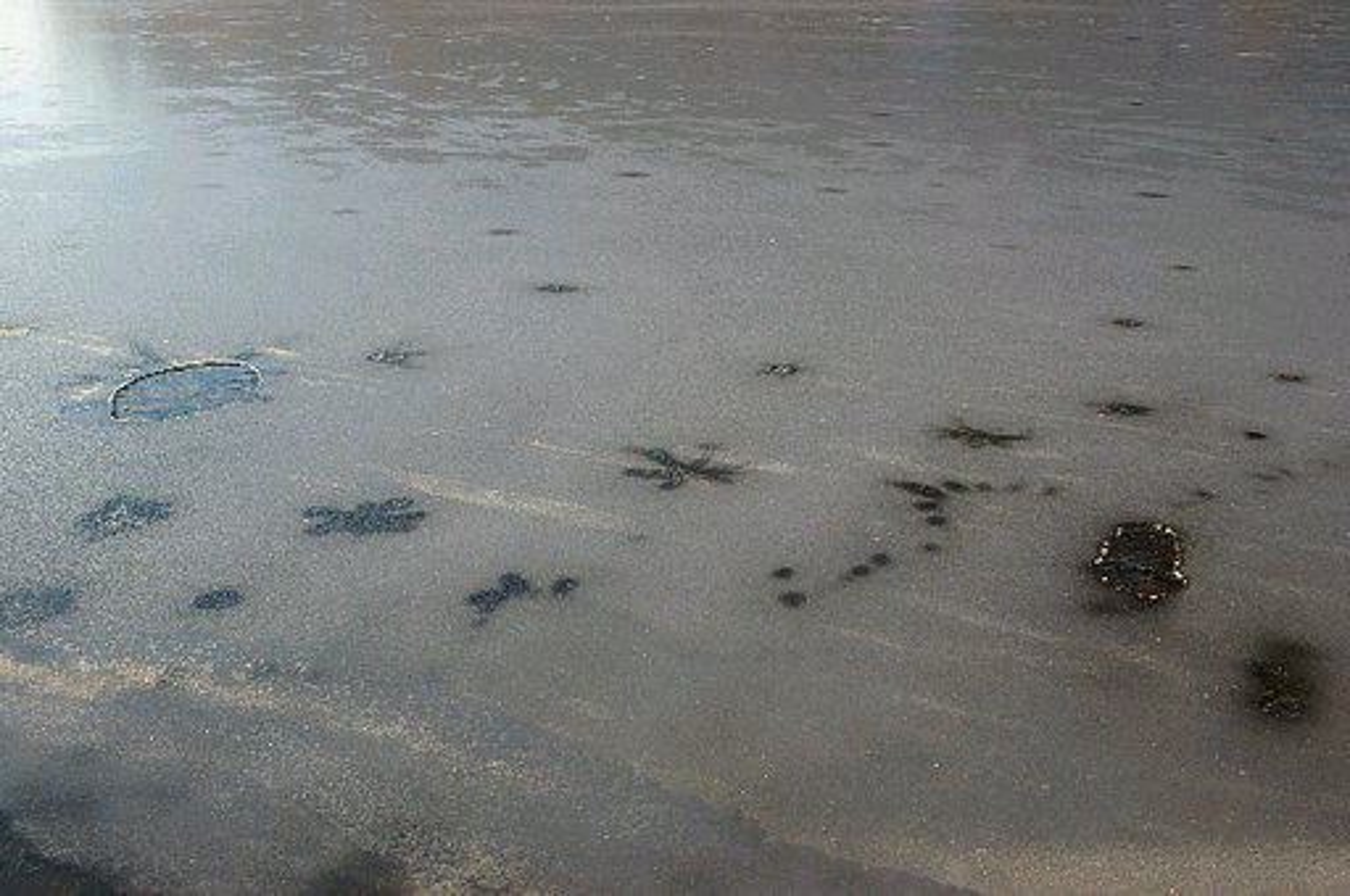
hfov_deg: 46.5
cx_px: 675
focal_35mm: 42
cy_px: 448
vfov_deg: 31.8
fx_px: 1573
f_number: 8
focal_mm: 28
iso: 200
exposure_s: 1/250
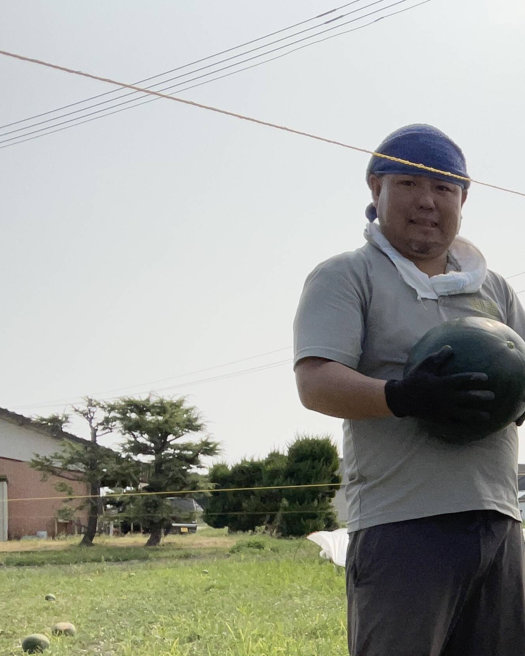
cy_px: 528
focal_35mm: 54
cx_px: 692
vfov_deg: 33.7
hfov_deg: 24.4
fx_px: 1049
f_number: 2.2
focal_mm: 2.71
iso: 25
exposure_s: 1/3831
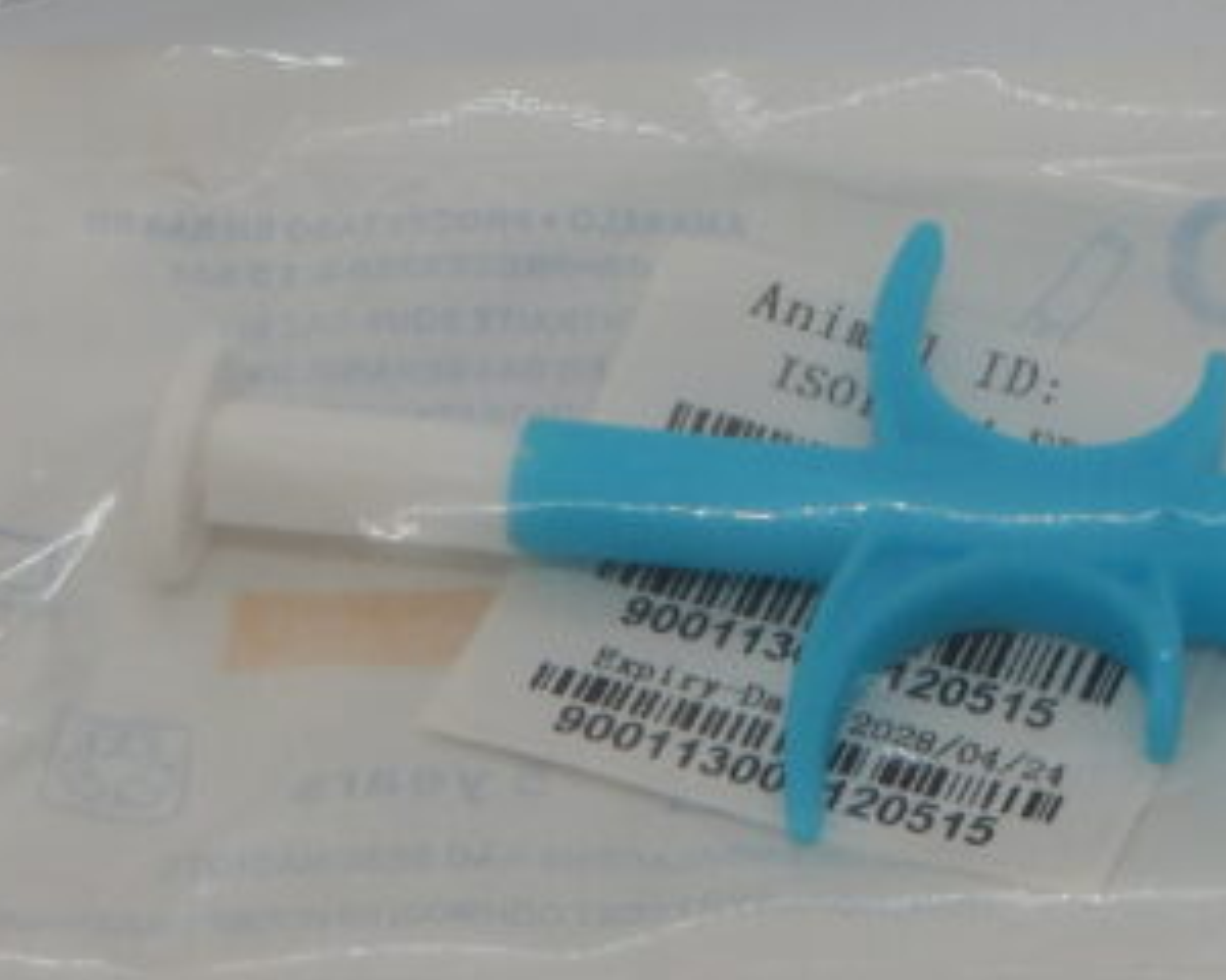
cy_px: -151
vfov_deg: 9.0
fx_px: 6168
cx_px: 1063
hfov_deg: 11.3
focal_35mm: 170
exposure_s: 1/160
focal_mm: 9
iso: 125
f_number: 4.5
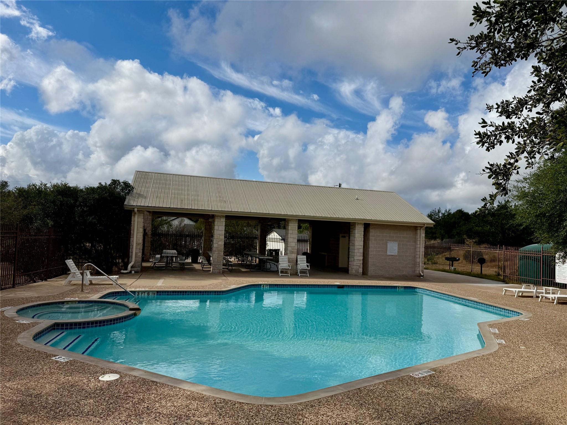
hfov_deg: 71.6
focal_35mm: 24
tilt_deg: +2.3
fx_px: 393
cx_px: 284
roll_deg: -3.4
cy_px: 212
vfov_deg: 56.8
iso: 80
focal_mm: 6.76
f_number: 1.78
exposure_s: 1/11905
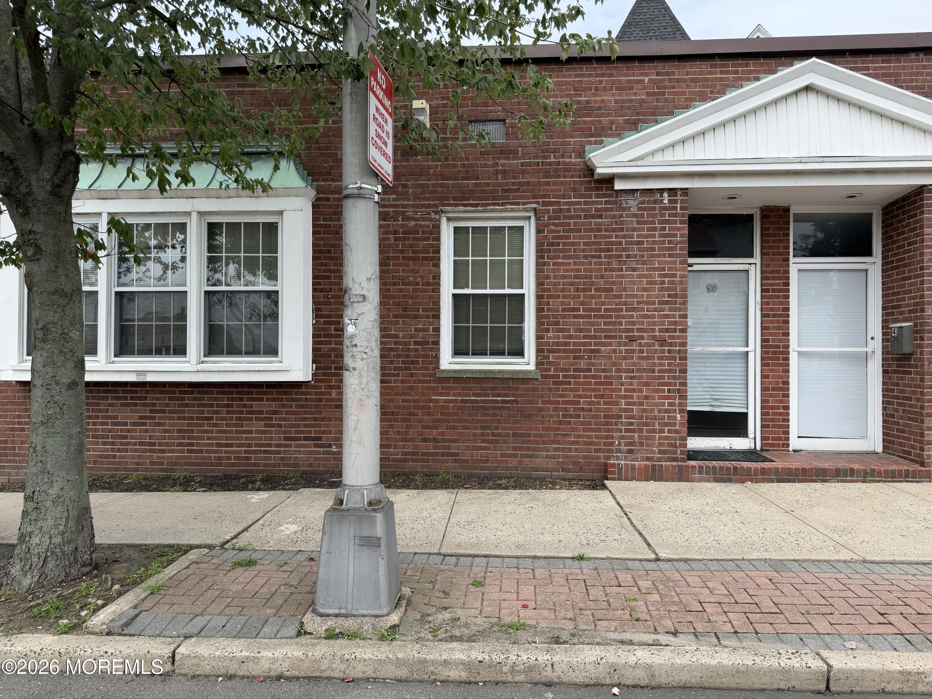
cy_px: 350
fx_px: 646
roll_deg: +0.3
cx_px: 466
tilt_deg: -0.2
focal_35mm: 24
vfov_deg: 56.8
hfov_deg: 71.6
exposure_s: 1/2907
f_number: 1.78
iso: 80
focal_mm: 6.76
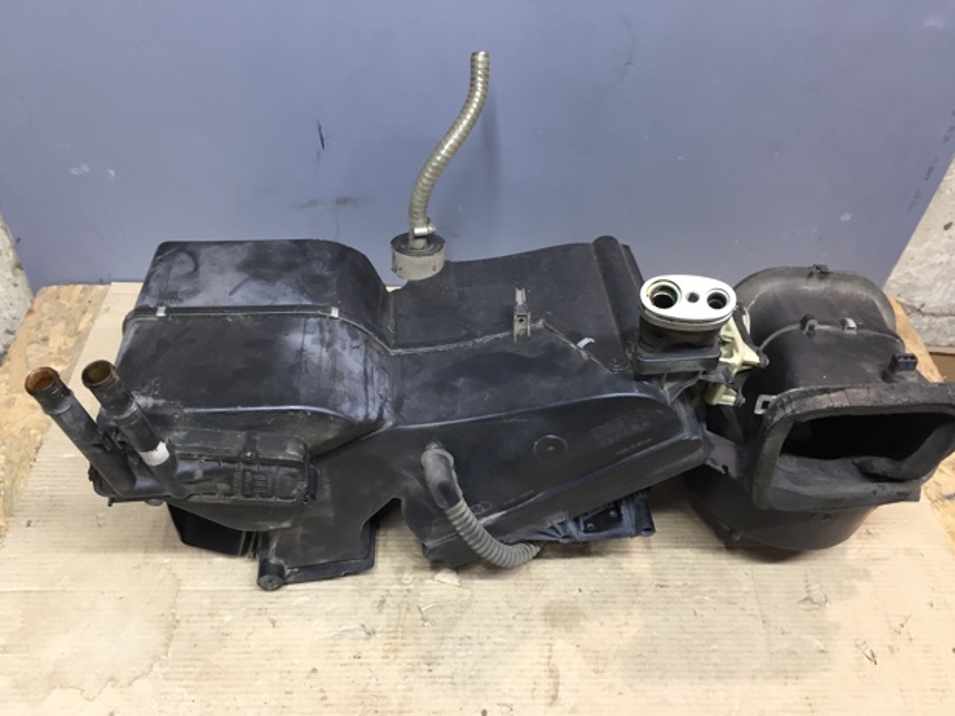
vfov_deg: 46.8
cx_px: 463
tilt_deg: -47.0
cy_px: 366
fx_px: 827
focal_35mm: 30
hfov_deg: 60.0
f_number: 2.2
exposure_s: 1/33
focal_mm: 4.15
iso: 100
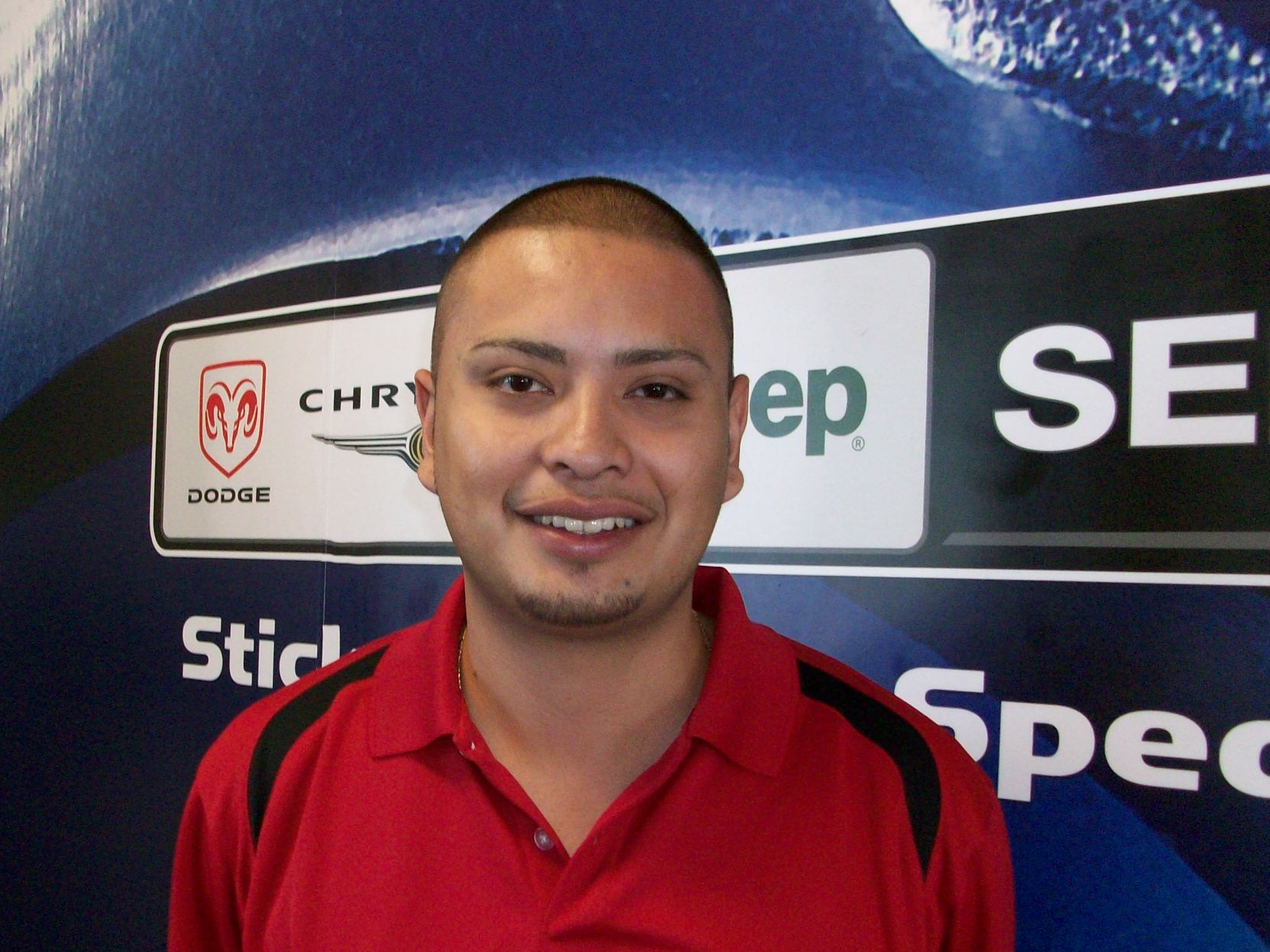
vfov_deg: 34.3
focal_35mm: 42
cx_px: 563
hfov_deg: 44.7
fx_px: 1541
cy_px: 512
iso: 160
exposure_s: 1/71.3
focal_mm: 5.7
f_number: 2.8
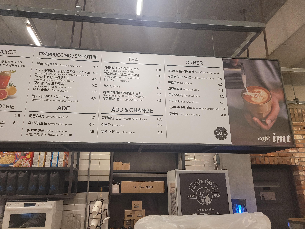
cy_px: 114
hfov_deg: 67.3
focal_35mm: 26
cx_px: 152
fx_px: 229
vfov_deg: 53.1
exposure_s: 1/120
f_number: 1.8
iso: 250
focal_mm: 5.4
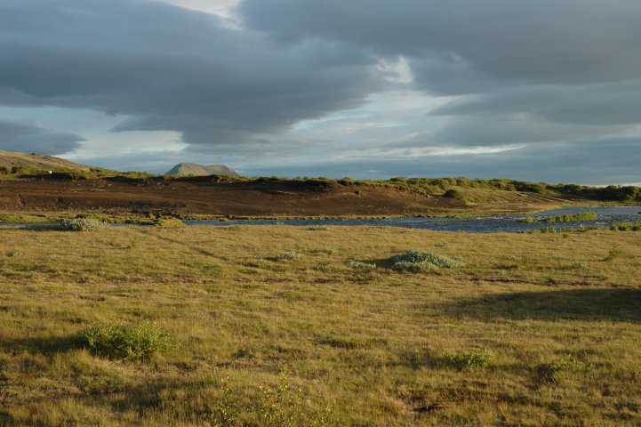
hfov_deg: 42.3
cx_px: 320
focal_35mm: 46
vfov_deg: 28.9
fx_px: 828
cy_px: 214
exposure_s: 1/60
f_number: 10
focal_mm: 31
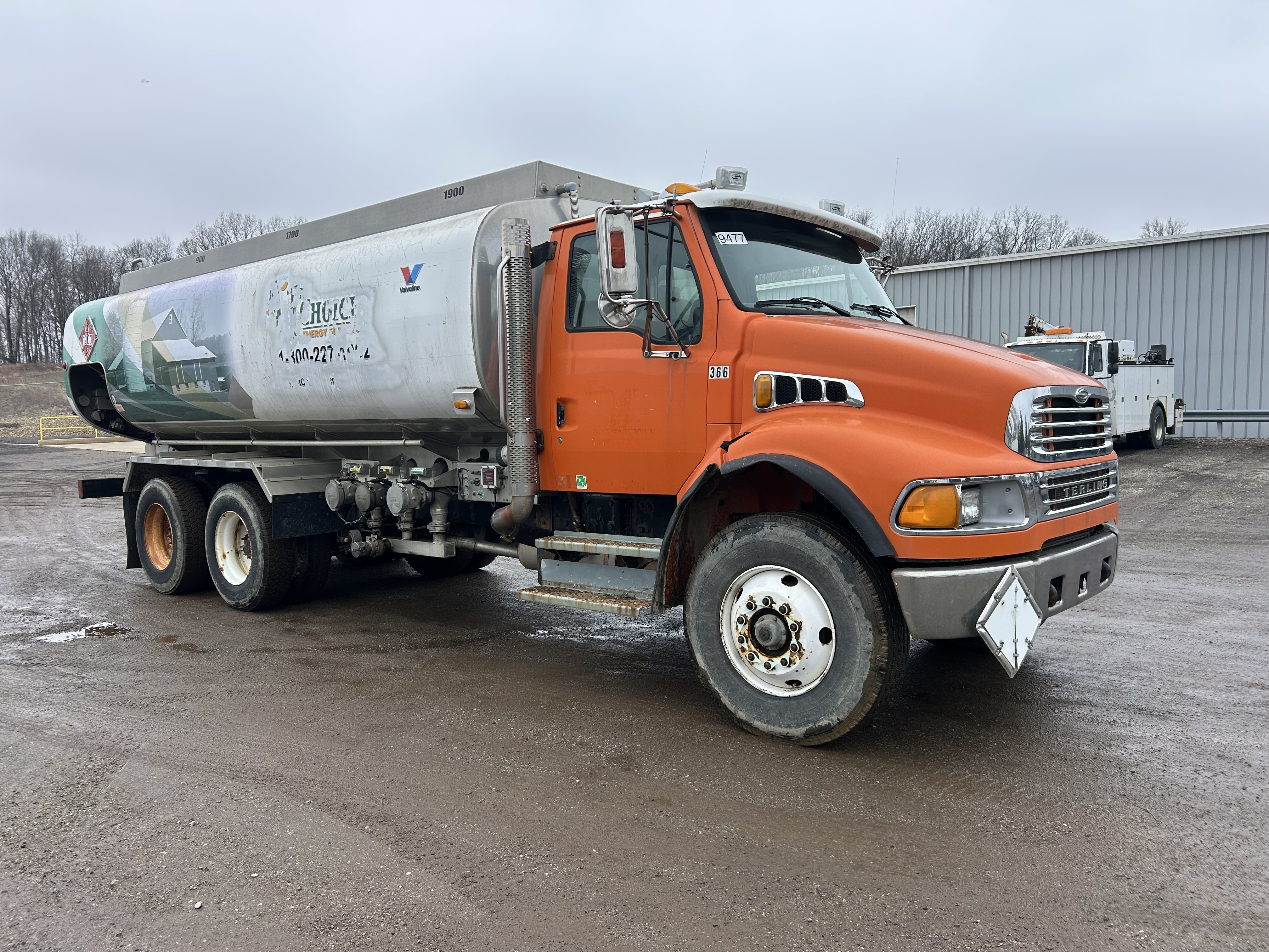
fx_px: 953
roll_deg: -0.2
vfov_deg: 53.1
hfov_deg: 67.3
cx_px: 634
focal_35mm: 26
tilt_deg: -4.8
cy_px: 476
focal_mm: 5.7
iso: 50
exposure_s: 1/1431
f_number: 1.5
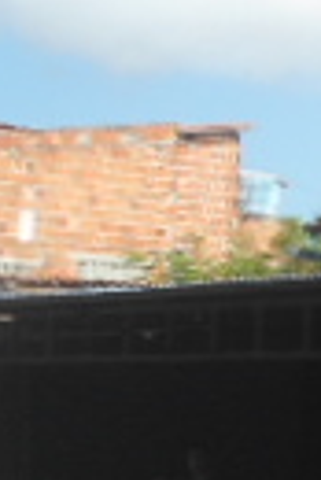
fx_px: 2121
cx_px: 1037
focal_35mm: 159
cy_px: 351
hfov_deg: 7.4
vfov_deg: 12.9
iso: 80
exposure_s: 1/800
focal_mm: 5.6
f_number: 3
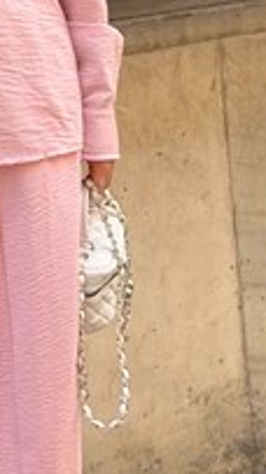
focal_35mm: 137
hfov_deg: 8.7
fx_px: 1720
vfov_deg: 15.0
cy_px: -127
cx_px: -91
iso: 64
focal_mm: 6.76
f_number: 1.78
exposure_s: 1/778
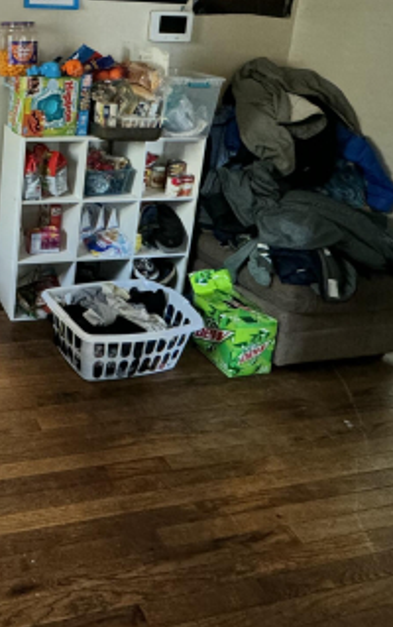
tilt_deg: -13.1
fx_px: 530
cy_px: 140
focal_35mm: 31
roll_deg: -2.3
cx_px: -56
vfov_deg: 57.3
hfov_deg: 34.2
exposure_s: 1/60
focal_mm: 2.22
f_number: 2.2
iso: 500
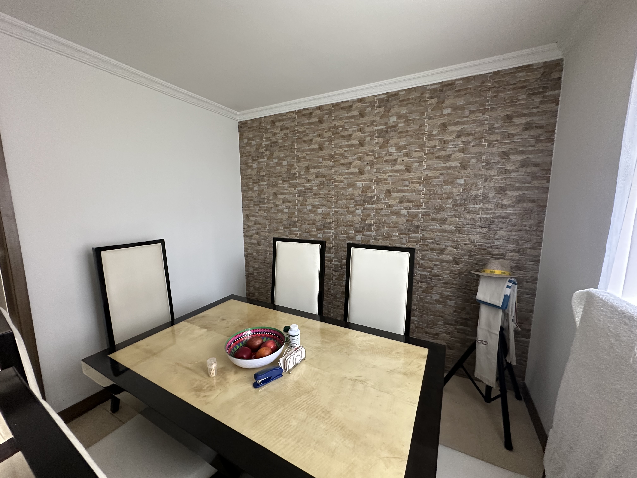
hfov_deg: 102.1
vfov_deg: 85.7
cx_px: 318
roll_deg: -0.2
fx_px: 258
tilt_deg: -6.9
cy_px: 239
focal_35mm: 14
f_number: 2.2
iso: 320
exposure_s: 1/97
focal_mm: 2.22
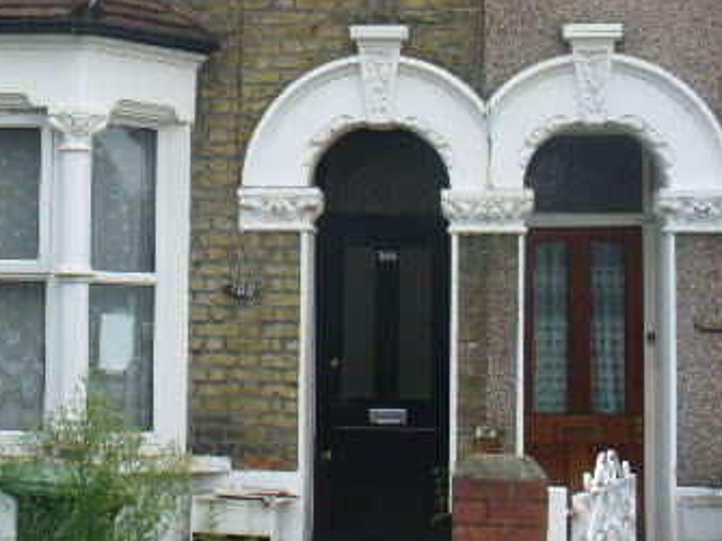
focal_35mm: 71
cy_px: 28
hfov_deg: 27.0
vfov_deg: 20.2
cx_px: 158
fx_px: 1480
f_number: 2.8
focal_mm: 6.1
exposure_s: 1/320
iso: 80
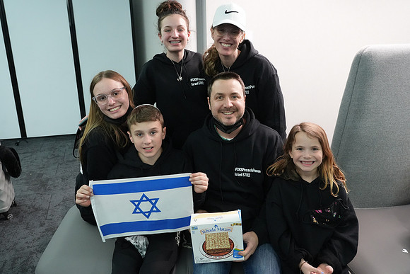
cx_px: 205
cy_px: 137
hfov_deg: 63.6
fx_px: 330
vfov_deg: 45.0
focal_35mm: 29
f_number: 5.6
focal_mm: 29
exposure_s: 1/80
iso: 6400
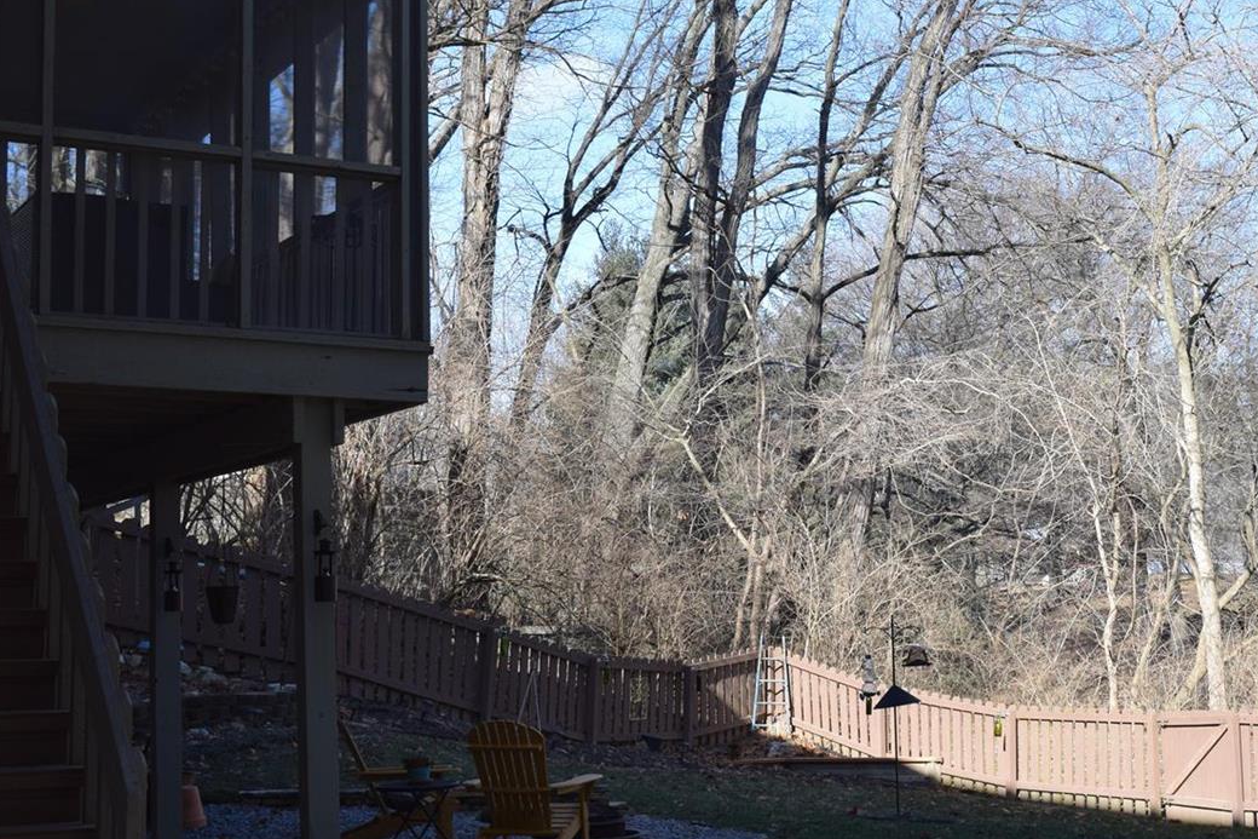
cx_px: 862
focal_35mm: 60
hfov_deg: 33.1
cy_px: 449
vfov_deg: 22.6
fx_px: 2096
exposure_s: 1/250
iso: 220
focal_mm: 26
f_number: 8
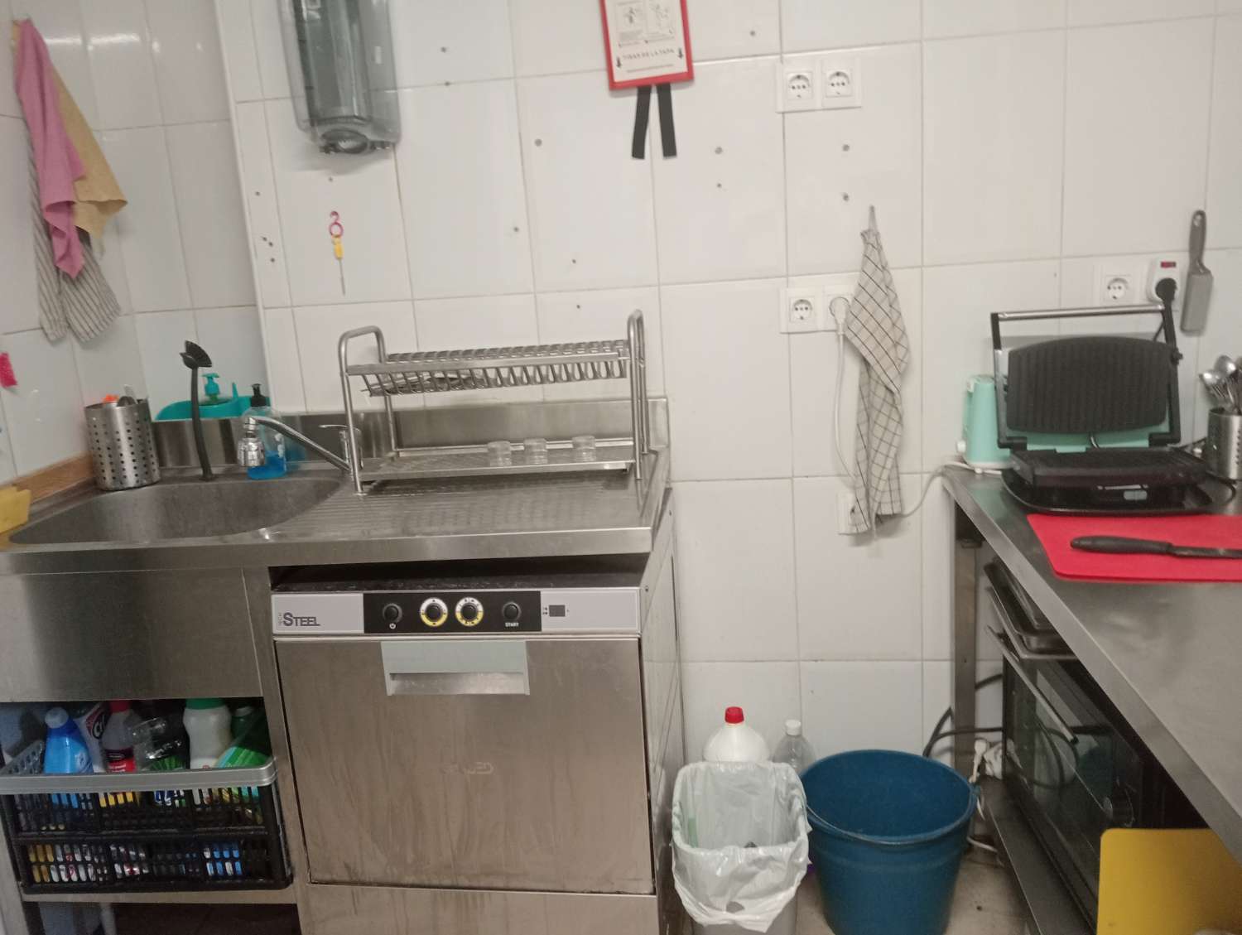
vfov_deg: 49.8
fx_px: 1006
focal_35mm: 28
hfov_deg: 63.4
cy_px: 468
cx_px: 621
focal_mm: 3.98
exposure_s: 1/33.3
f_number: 1.8
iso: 808
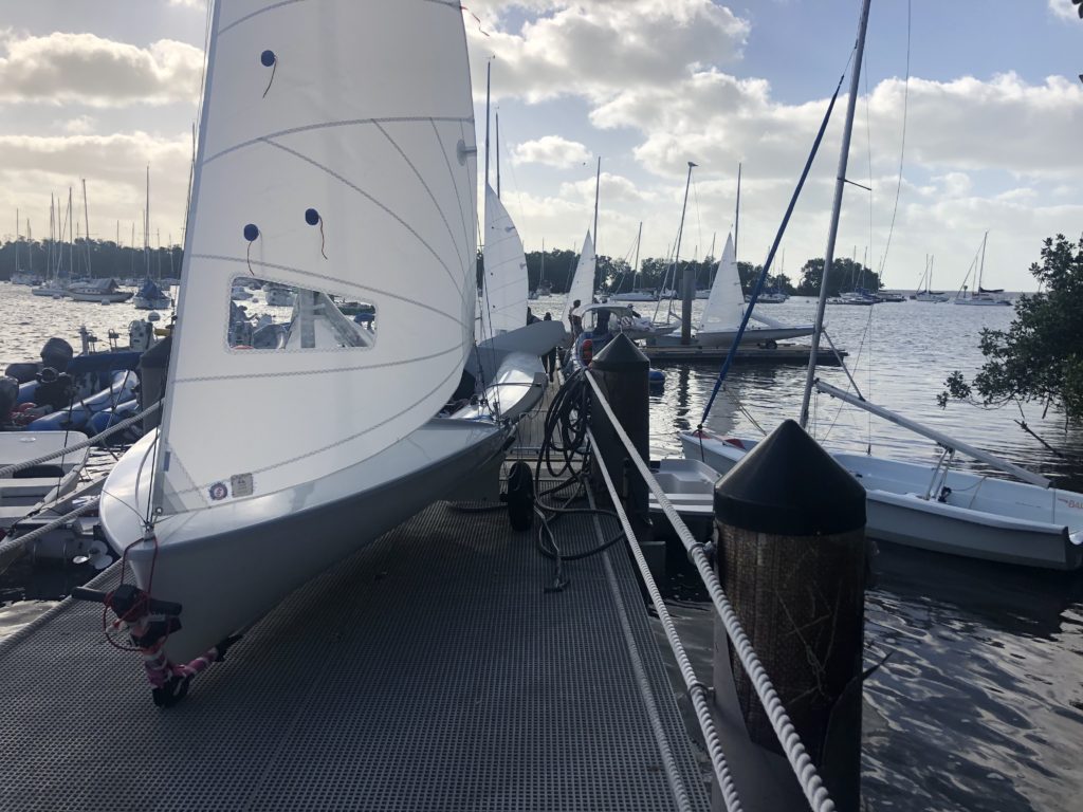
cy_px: 406
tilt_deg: -7.1
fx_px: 876
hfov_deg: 63.4
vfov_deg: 49.7
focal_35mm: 28
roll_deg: -1.0
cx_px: 542
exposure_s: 1/3040
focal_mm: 3.99
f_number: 1.8
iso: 20
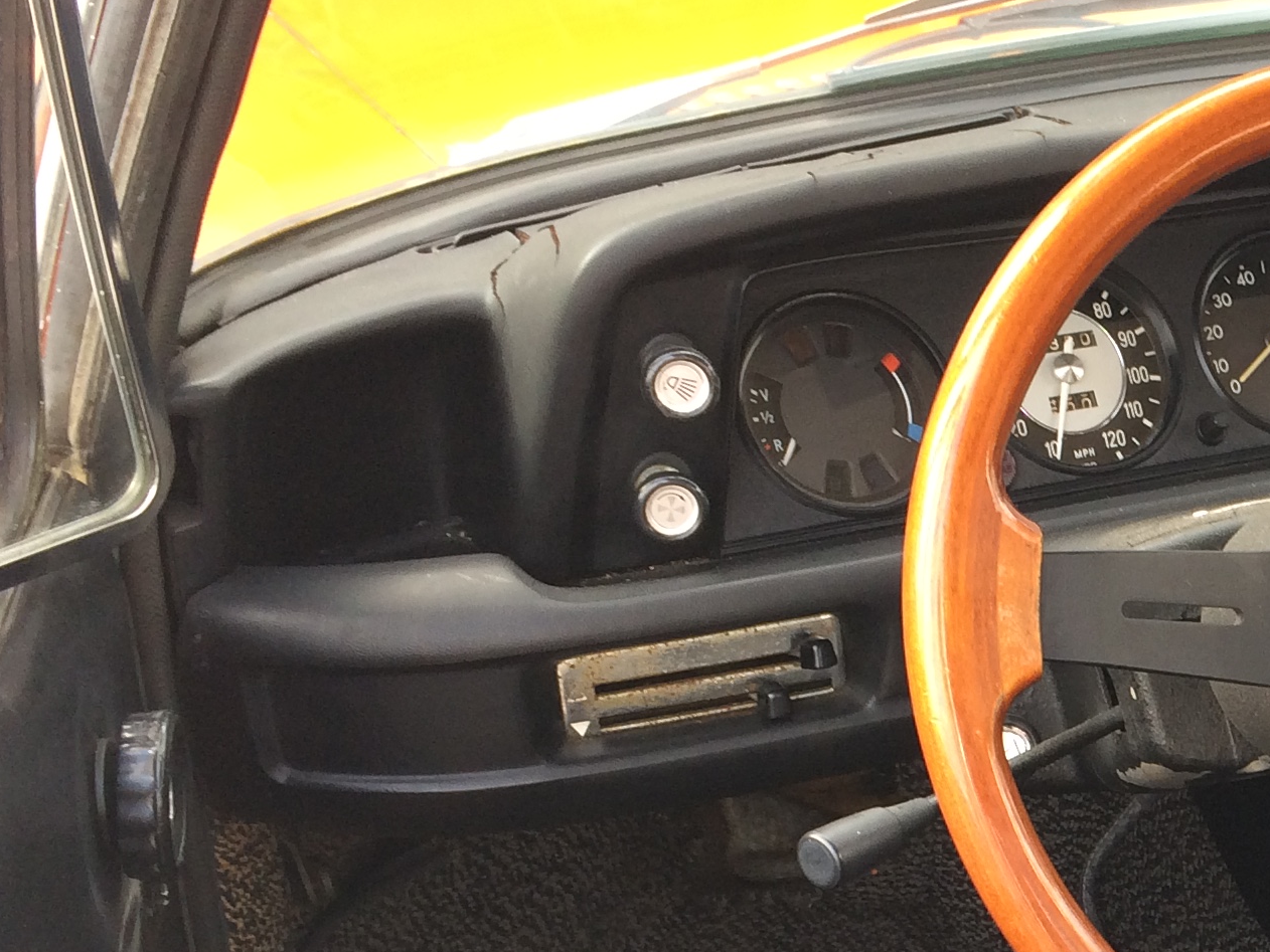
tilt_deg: -32.3
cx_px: 1459
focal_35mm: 75
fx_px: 2752
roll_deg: -2.6
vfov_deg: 19.0
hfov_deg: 24.0
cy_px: 983
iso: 40
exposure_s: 1/60
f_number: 2.2
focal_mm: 4.15
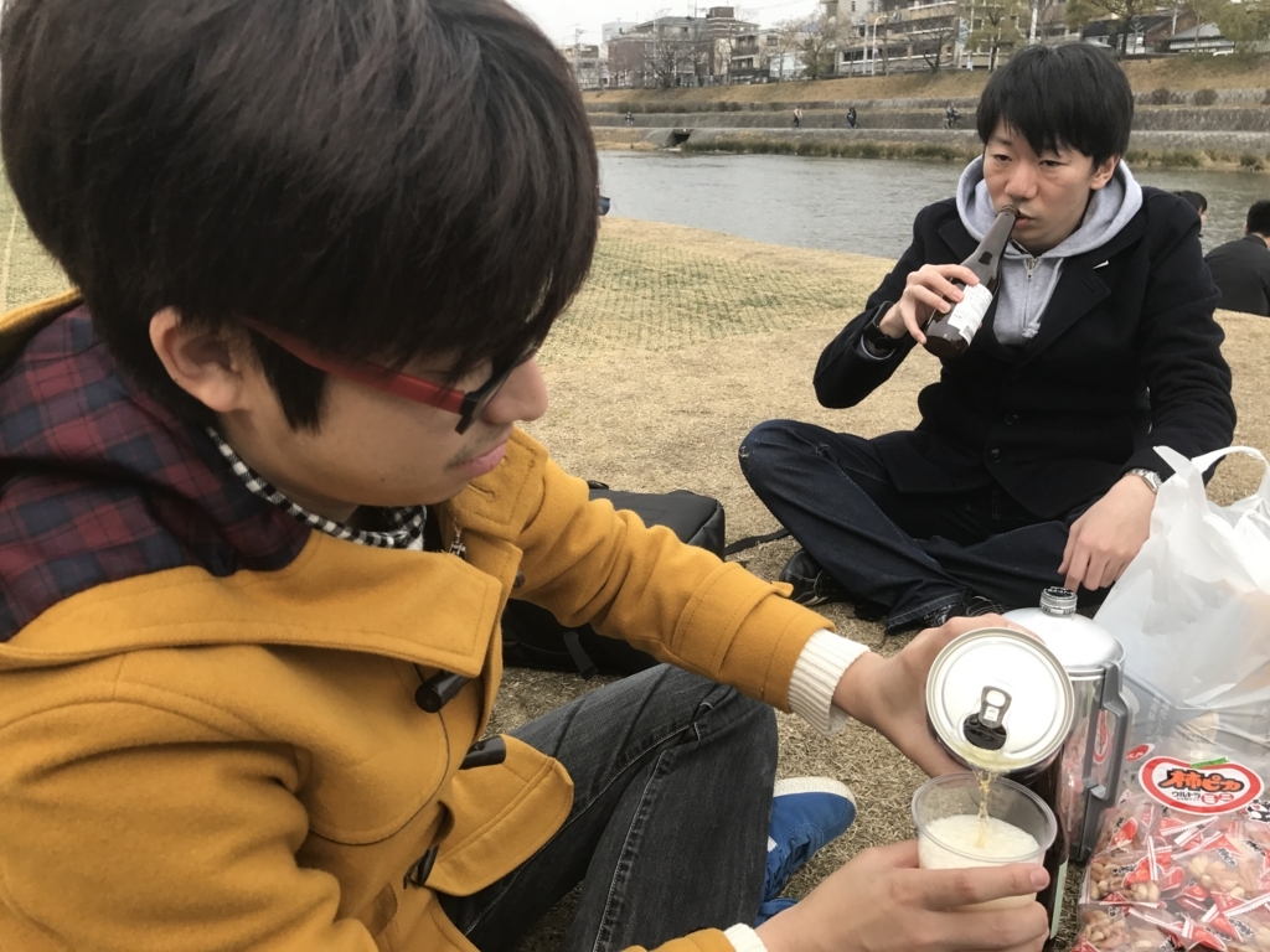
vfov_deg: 49.7
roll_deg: +1.0
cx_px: 635
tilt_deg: -18.2
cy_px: 476
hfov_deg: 63.4
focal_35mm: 28
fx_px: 1027
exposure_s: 1/689
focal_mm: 3.99
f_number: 1.8
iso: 20
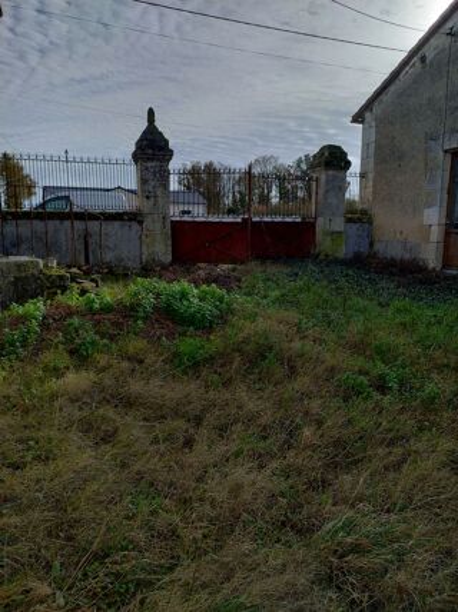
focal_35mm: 25
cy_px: 306
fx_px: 442
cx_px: 229
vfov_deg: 69.5
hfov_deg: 54.8
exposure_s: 1/710
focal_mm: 4.71
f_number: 1.7
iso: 100
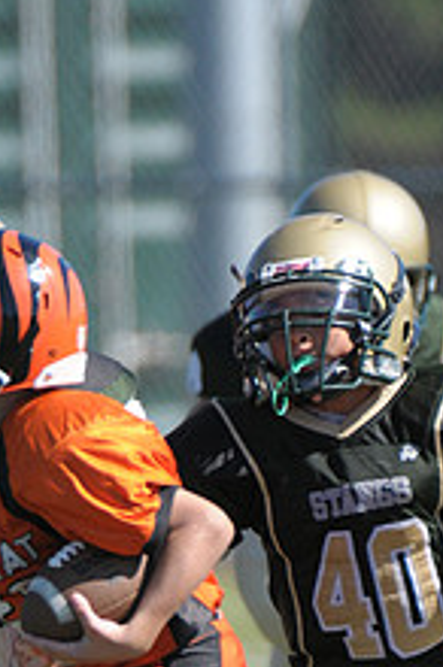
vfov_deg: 1.3
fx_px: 29310
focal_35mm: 1583
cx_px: 174
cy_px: 843
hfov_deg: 0.9
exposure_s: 1/2500
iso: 640
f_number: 4
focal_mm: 400
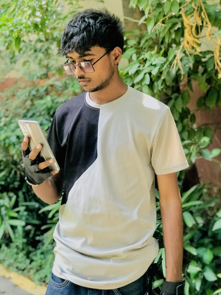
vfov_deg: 33.8
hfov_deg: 25.7
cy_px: 148
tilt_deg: -4.1
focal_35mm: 57
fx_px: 485
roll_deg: +0.0
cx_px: 110
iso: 160
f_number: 2.8
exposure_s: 1/93
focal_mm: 6.6
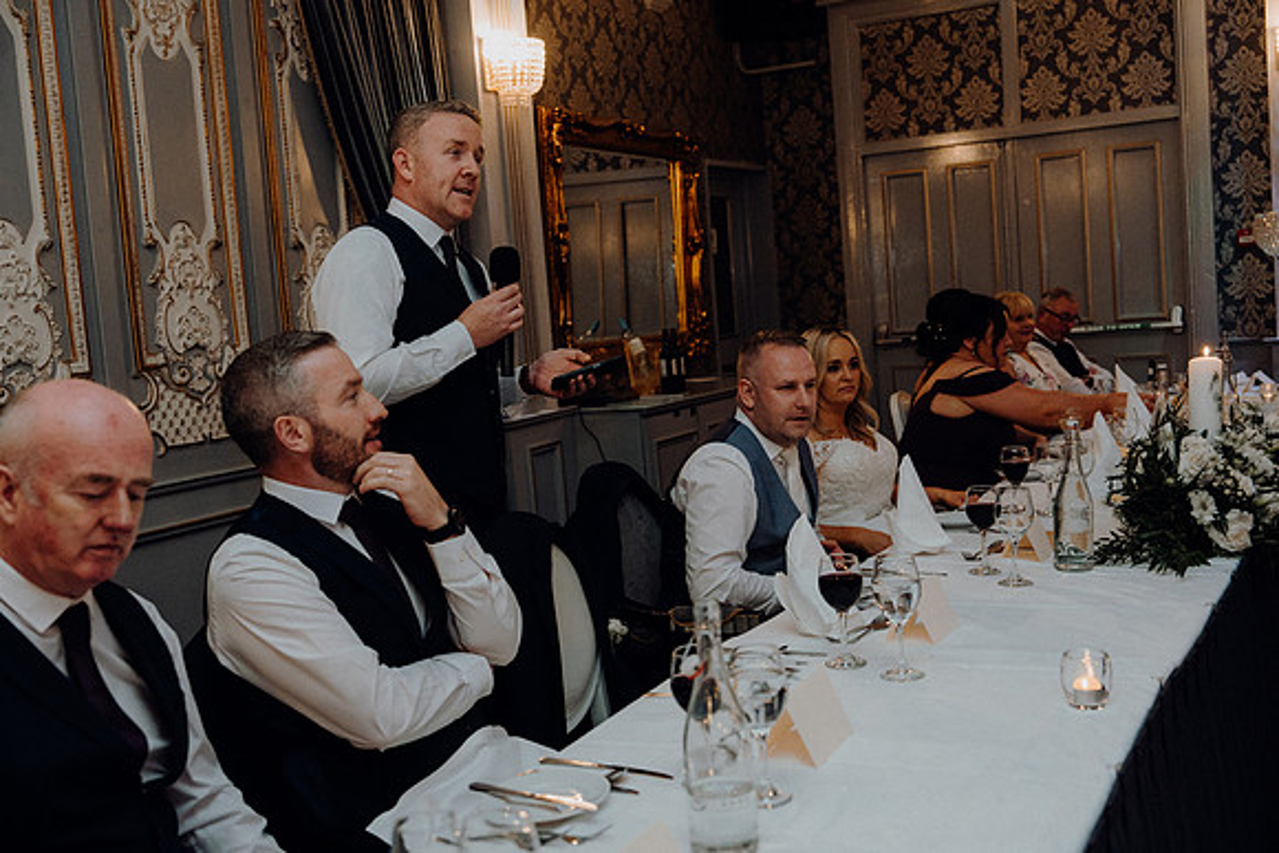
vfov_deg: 33.4
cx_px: 640
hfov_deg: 48.4
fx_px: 1421
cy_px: 426
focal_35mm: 40
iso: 2500
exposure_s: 1/160
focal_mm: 40
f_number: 3.5
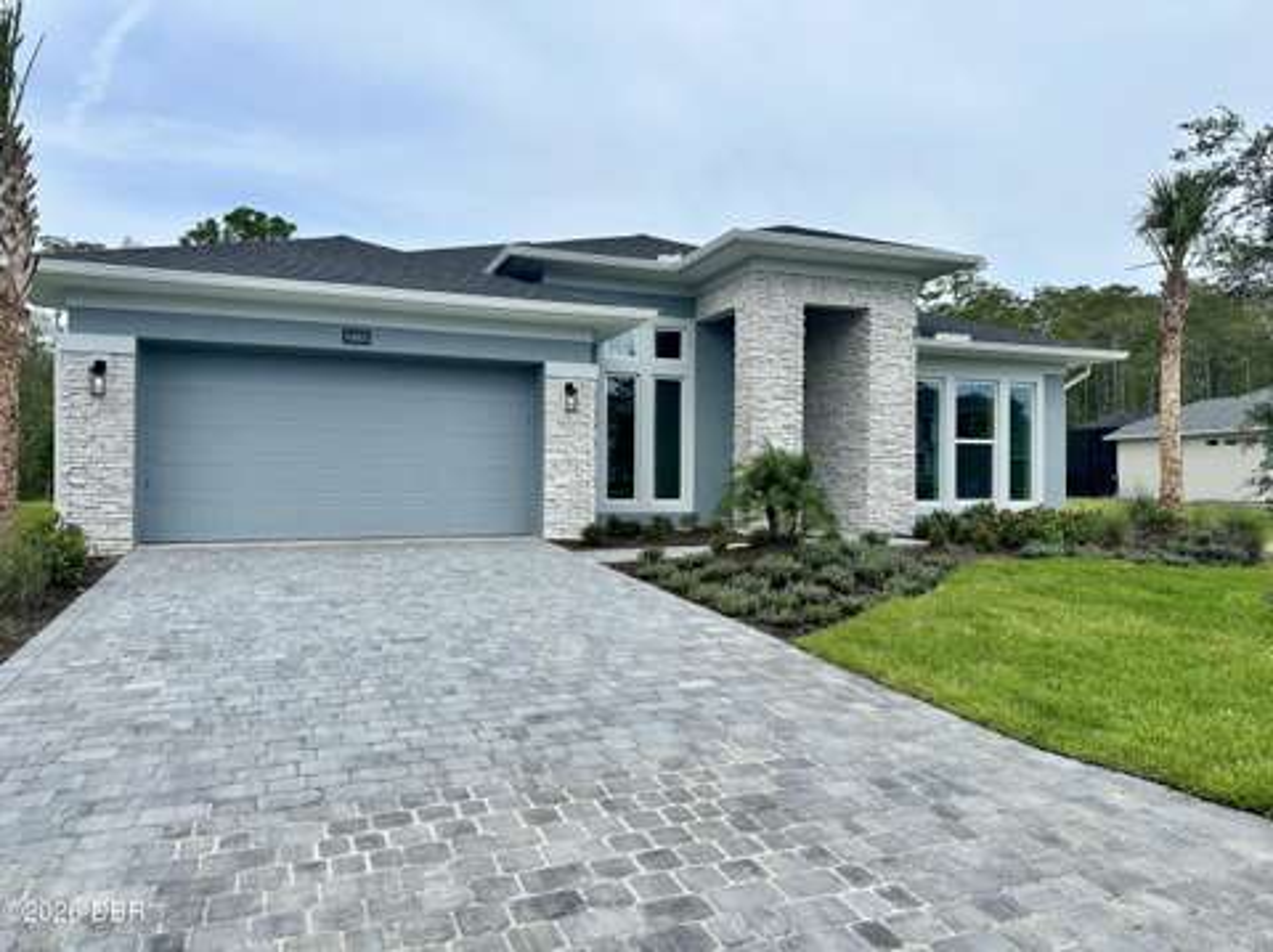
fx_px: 882
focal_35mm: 24
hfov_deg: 71.7
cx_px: 636
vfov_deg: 56.7
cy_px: 476
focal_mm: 6.86
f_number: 1.78
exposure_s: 1/4762
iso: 80
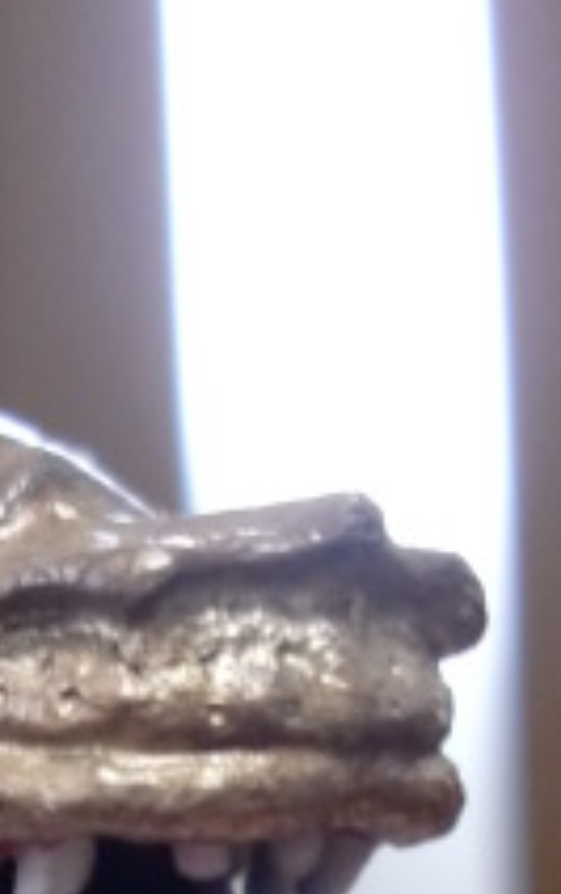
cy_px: 1058
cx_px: -17
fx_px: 2806
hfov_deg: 11.3
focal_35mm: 115
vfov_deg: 17.3
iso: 400
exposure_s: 1/25
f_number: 2.8
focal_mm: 6.3
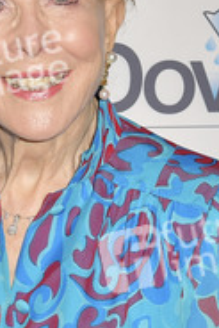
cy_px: 162
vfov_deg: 16.8
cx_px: 29
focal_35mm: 122
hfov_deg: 11.2
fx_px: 1111
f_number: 6.3
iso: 400
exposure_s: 1/250
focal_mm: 56
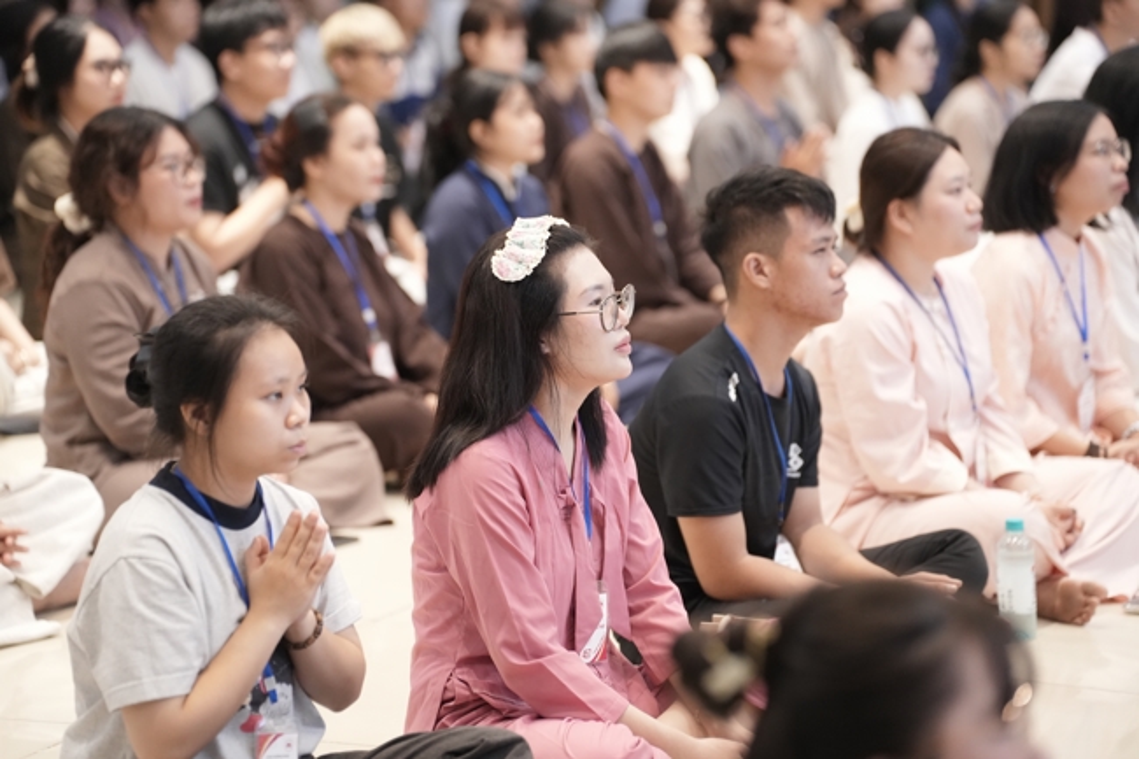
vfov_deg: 11.1
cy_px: 380
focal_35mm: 123
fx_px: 3890
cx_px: 570
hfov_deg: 16.7
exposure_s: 1/160
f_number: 2.8
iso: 4000
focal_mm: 123
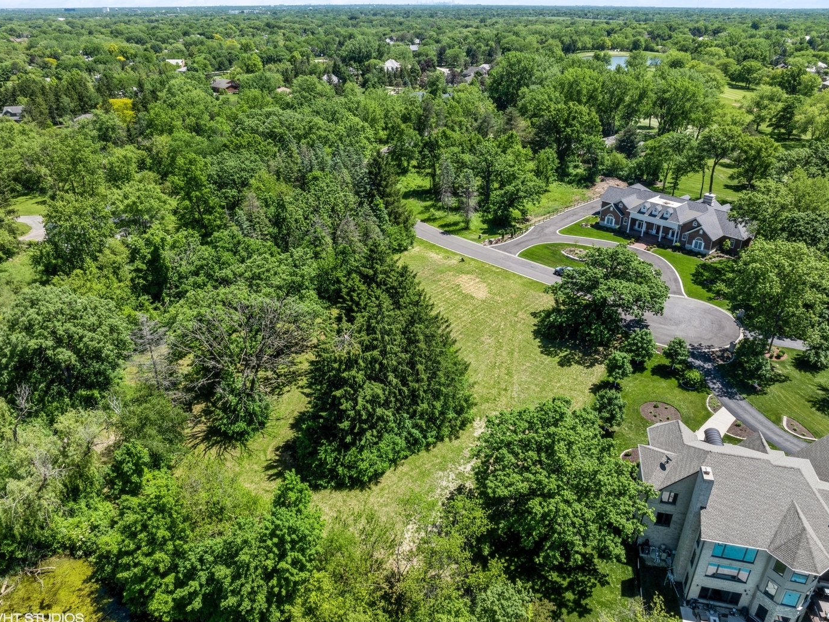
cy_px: 306
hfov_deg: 69.4
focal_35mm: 25
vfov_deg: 54.9
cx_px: 405
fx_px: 599
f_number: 11
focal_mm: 12.29
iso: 100
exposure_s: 1/120
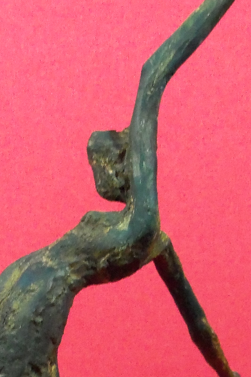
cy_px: 348
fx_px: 847
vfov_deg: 24.3
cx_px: 115
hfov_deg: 16.8
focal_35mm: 81
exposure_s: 1/10
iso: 400
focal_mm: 5.2
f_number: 3.4
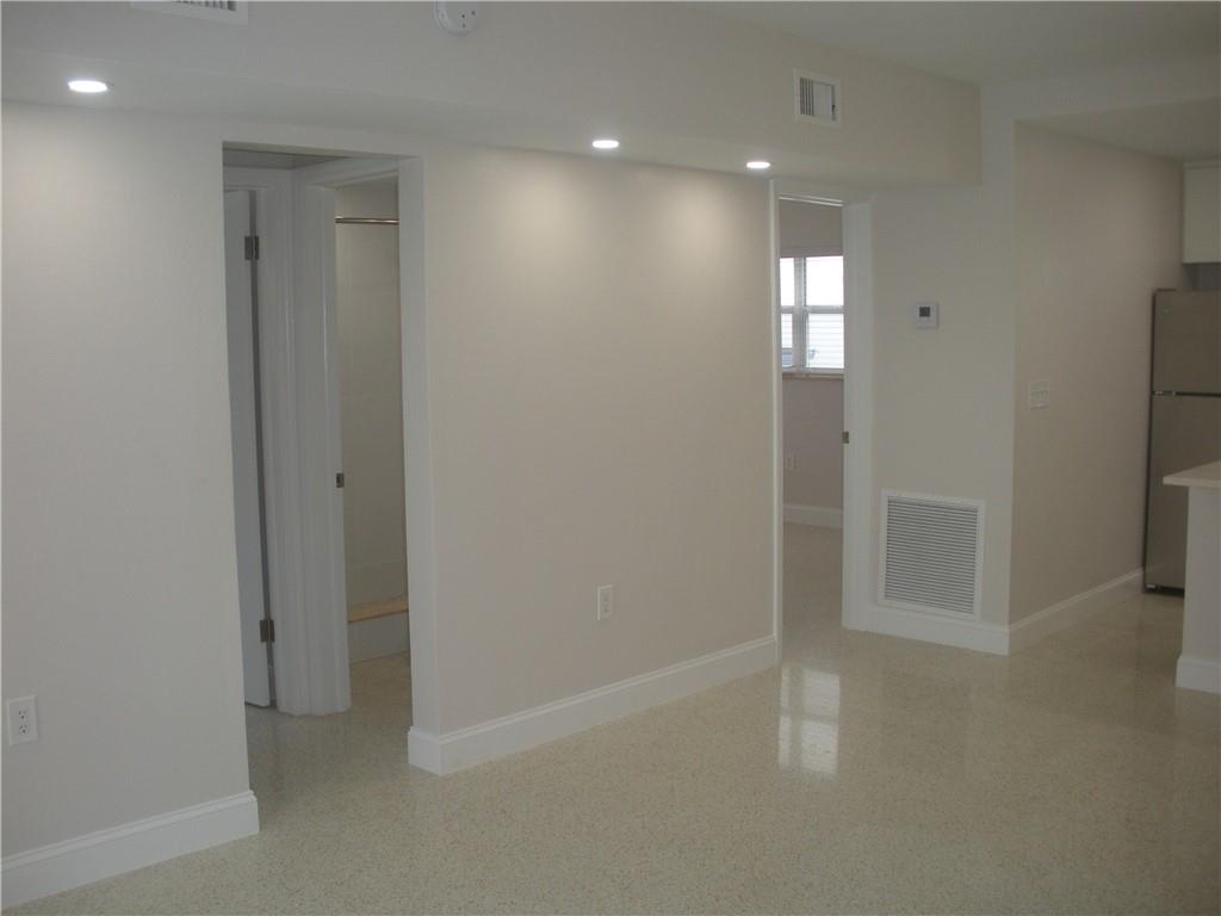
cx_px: 610
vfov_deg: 39.7
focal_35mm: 36
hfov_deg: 51.4
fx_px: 1270
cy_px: 458
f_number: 3.5
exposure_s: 1/53.7
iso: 78
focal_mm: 6.3
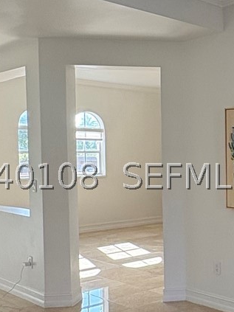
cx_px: 340
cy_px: 176
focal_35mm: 53
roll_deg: -0.3
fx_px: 478
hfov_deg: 22.9
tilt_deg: -1.4
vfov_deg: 36.1
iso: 100
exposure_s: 1/130
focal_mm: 2.22
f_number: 2.2
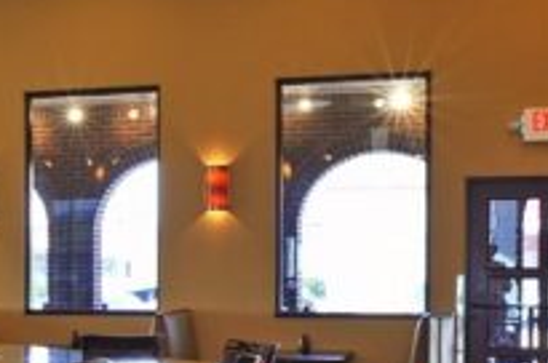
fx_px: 1520
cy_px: 287
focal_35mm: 100
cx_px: -361
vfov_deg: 13.6
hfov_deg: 17.5
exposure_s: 1/13
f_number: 8
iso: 200
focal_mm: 20
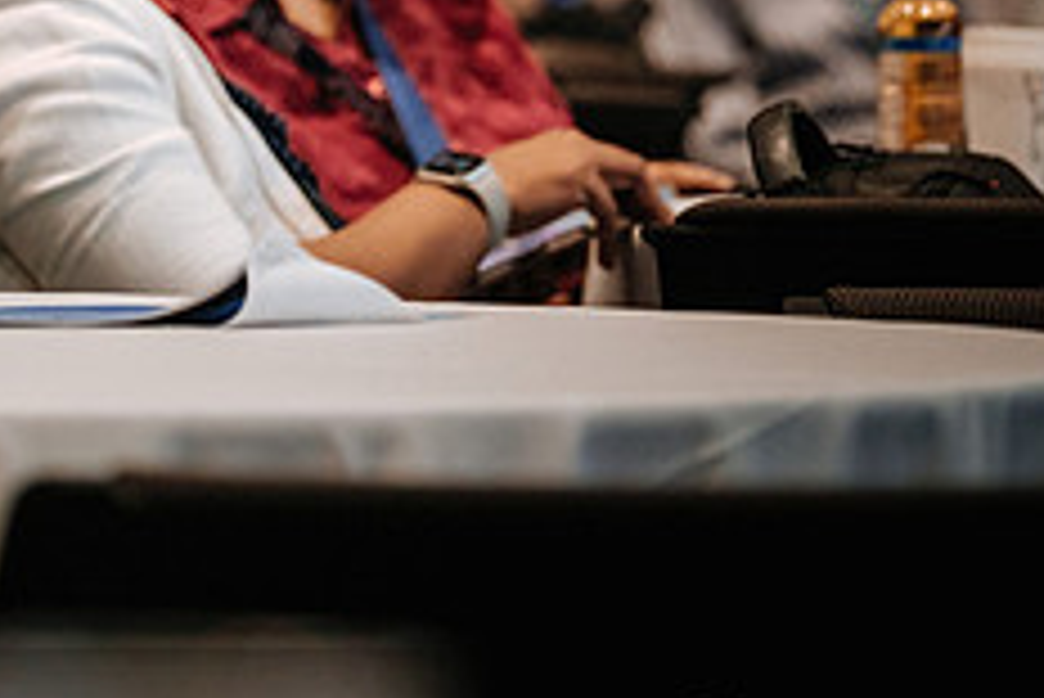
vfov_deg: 2.6
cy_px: 268
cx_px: 376
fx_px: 15495
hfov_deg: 3.9
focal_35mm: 534
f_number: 2.8
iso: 800
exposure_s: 1/80
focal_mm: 110.6
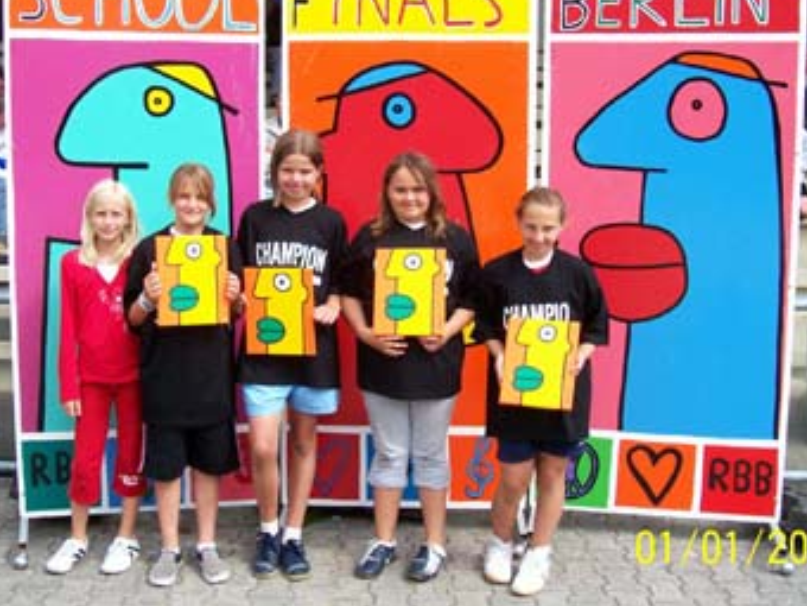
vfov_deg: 32.1
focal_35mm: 45
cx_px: 373
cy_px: 252
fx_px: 1049
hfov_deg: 42.0
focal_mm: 5.6
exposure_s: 1/249
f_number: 5.1
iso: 80
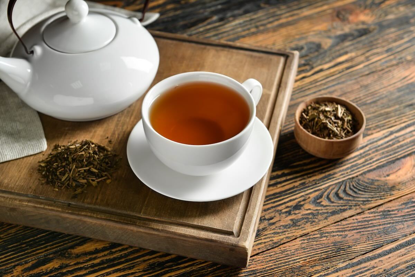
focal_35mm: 70
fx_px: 807
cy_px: 138
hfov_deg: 28.8
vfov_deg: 19.5
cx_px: 208
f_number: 7.1
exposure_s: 1/160
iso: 250
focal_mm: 70
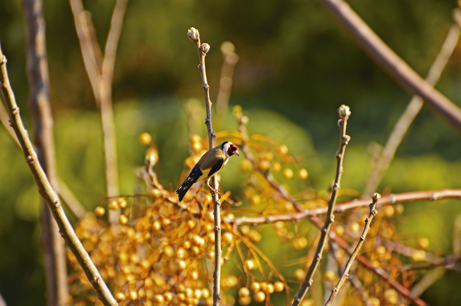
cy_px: 153
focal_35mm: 450
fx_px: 5751
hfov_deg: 4.6
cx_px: 230
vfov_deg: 3.0
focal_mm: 300
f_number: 5.6
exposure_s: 1/1000
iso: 500
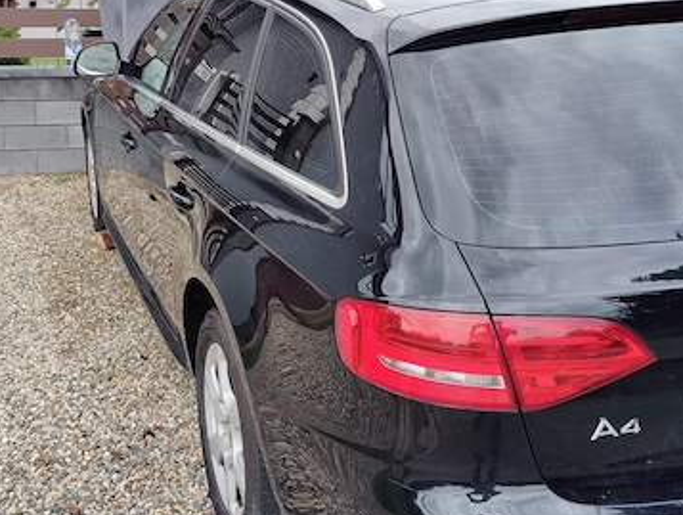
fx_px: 929
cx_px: 228
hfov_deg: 39.9
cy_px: 207
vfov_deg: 30.9
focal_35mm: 47
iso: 50
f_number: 1.8
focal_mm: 4.22
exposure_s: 1/284
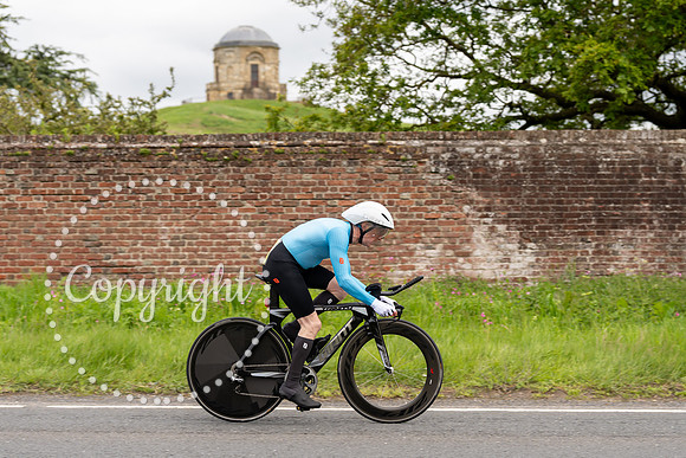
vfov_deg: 17.1
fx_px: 1526
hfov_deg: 25.3
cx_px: 344
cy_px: 243
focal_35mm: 80
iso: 200
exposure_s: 1/1000
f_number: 3.5
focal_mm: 70
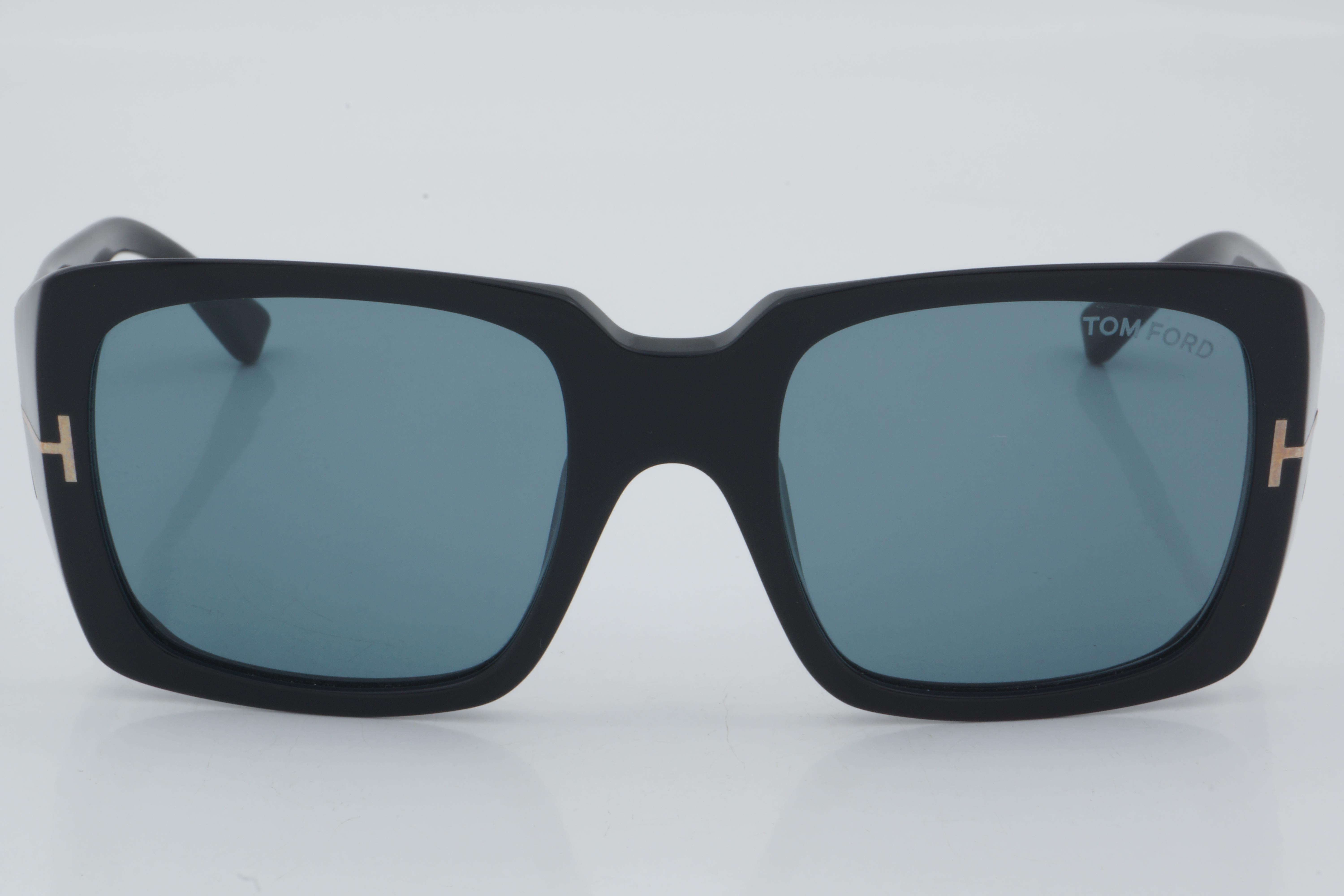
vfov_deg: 16.6
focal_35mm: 82
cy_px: 448
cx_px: 672
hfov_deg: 24.6
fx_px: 3080
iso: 100
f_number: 32
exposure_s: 1/3
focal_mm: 55
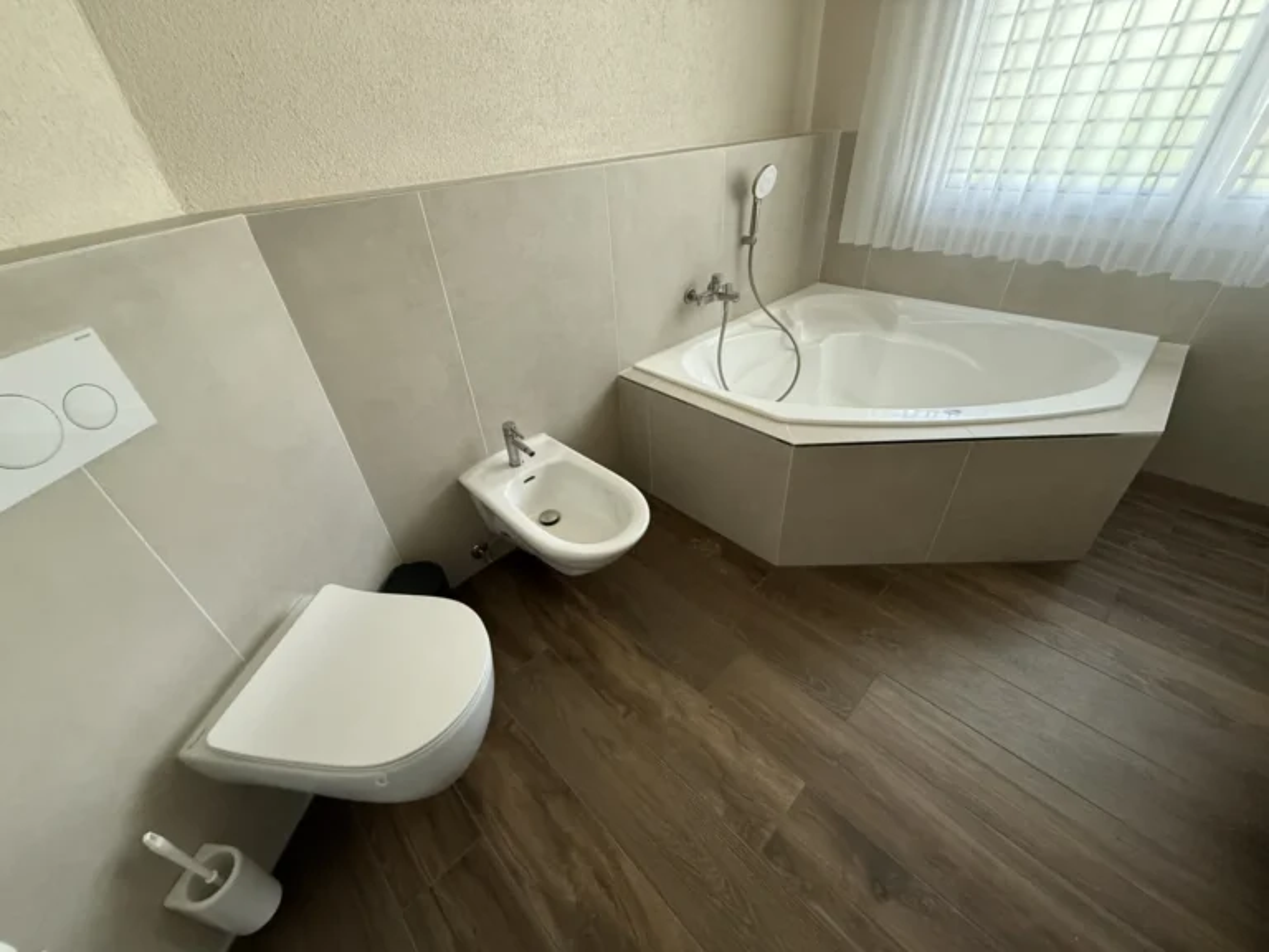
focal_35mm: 14
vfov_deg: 85.7
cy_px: 476
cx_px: 634
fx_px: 513
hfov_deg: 102.1
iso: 400
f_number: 2.2
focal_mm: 2.2
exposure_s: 1/60
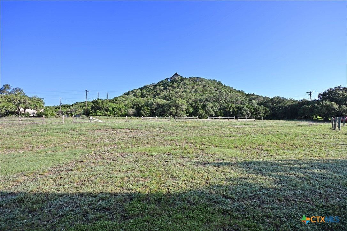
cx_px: 174
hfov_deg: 90.0
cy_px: 116
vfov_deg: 67.3
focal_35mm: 18
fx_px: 173
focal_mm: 12
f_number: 6.3
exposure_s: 1/160
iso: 64
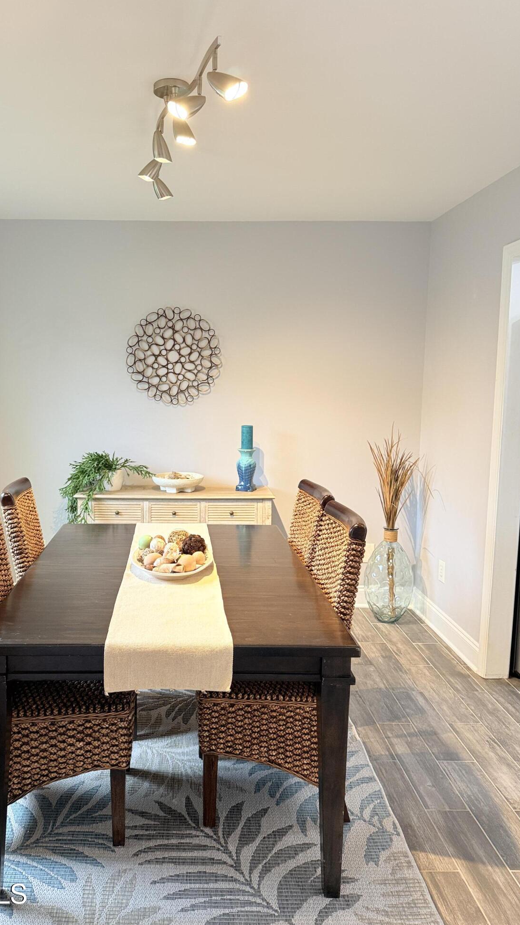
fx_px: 662
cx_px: 181
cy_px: 460
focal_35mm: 27
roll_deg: -0.8
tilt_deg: -5.8
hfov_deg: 42.4
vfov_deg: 69.9
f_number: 1.78
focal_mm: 6.76
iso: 160
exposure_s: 1/60
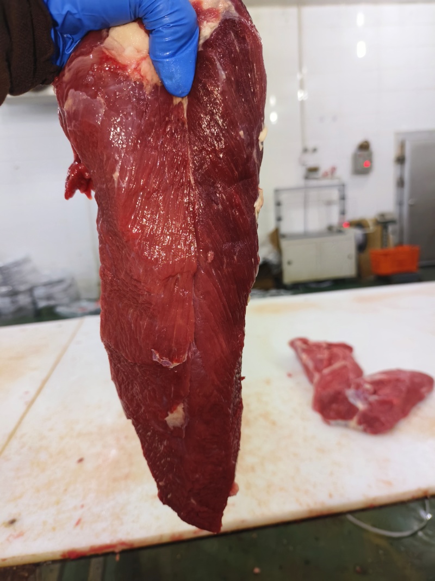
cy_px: 290
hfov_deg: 58.9
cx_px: 218
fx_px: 385
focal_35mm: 23
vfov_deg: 73.9
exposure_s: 1/442
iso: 2477
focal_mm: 5.5
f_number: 1.75
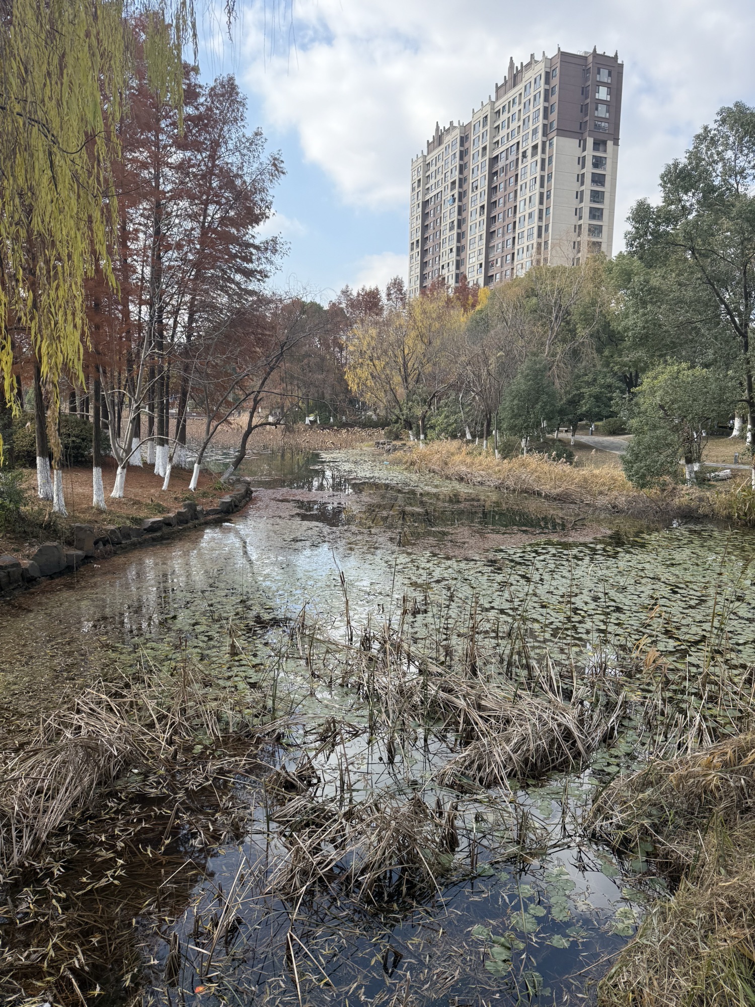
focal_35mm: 24
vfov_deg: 71.6
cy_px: 504
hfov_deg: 56.8
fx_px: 698
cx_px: 378
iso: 100
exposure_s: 1/1522
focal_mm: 6.76
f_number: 1.78
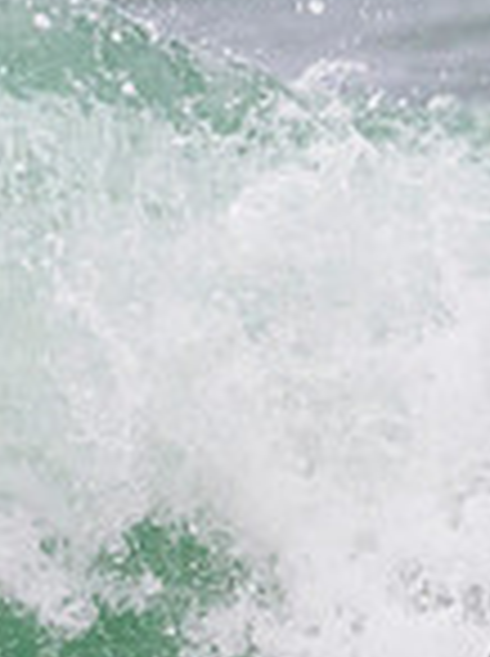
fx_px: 78783
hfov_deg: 0.4
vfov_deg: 0.5
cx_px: 276
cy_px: 784
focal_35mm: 4162
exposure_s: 1/2000
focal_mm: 800
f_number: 11
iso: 1600
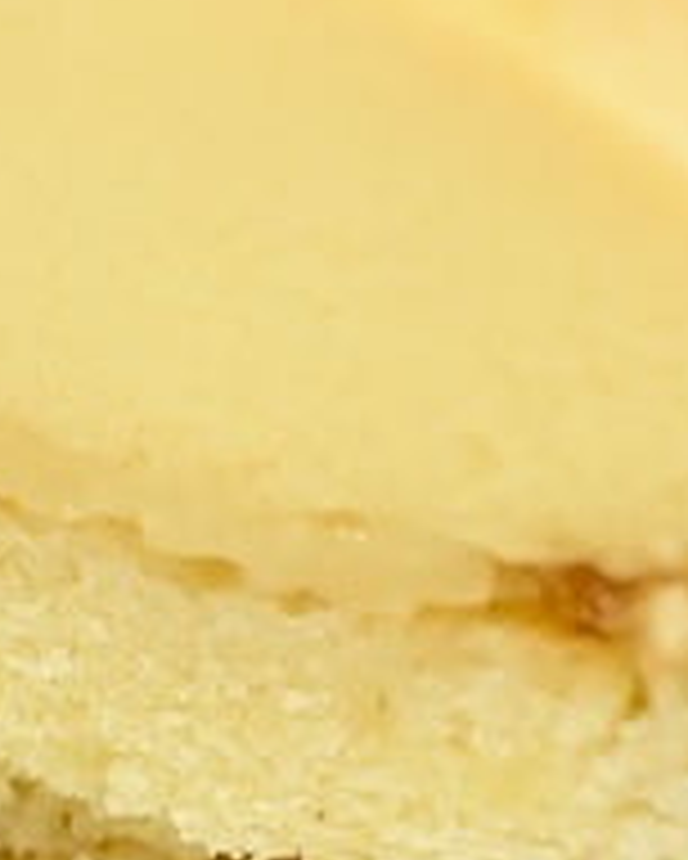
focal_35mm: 295
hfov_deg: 5.1
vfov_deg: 6.6
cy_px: 457
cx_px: -1133
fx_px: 7503
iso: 6400
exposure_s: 1/160
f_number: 5
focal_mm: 60
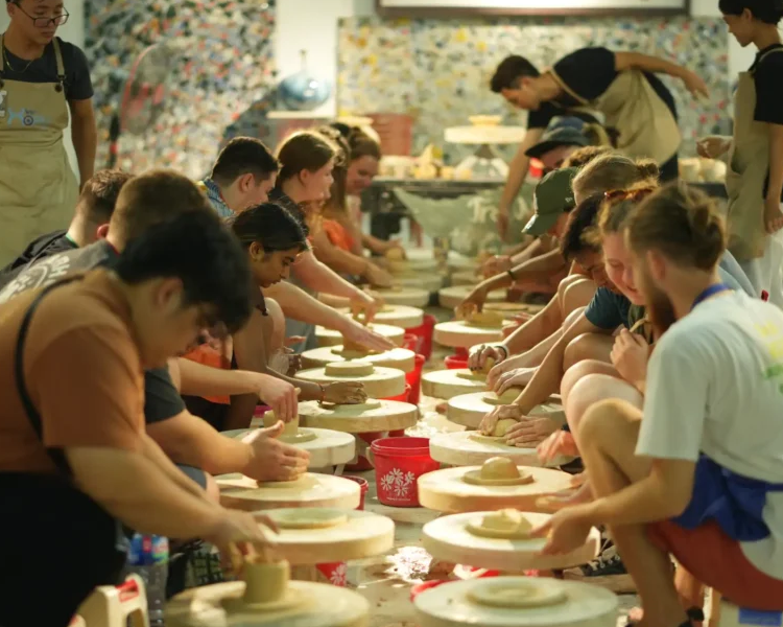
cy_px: 335
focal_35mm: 109
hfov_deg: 17.6
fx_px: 2526
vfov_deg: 14.1
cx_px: 373
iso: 640
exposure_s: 1/160
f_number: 1.8
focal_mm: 85
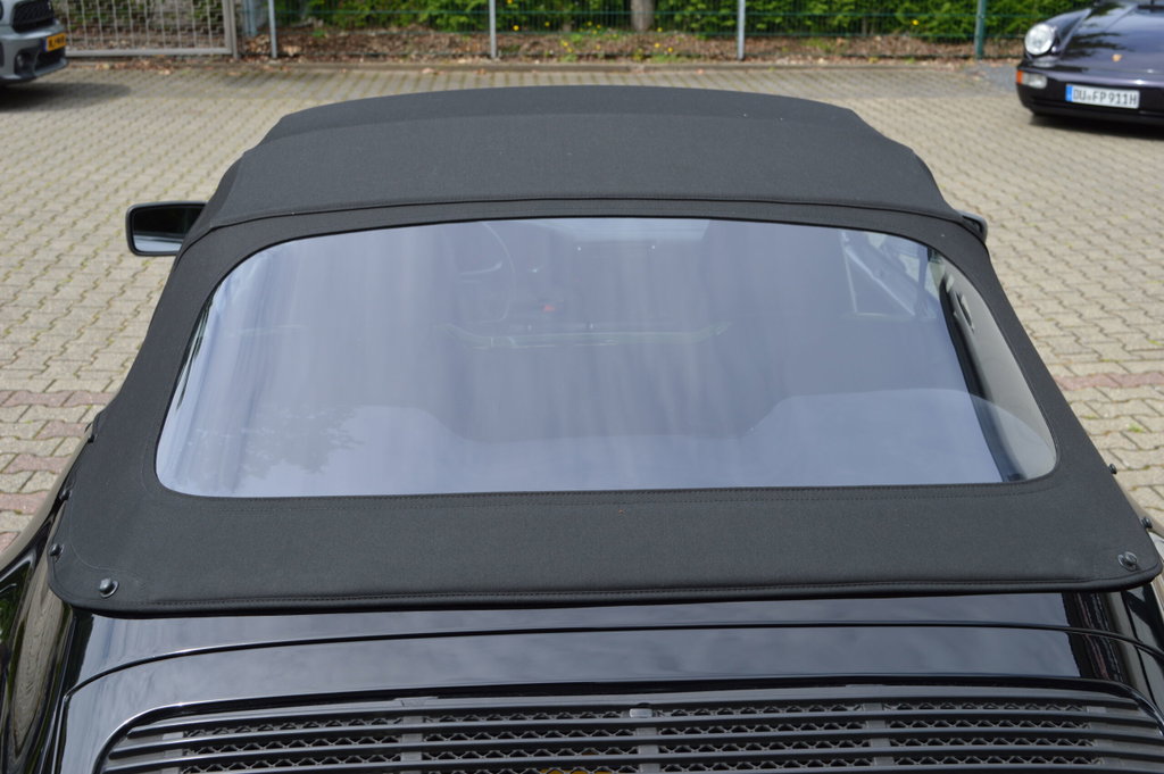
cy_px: 387
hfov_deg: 48.0
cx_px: 582
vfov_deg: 33.0
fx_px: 1308
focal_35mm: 40
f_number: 7.1
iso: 100
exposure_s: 1/200
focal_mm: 27
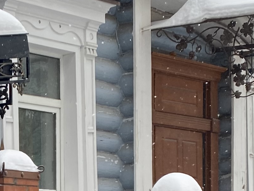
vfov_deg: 10.9
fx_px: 961
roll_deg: -0.1
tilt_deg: -0.9
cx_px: -23
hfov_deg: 14.7
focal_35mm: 131
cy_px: 284
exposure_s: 1/239
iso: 32
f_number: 1.8
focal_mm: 4.25
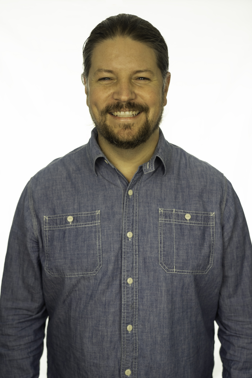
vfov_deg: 47.4
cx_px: 126
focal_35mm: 41
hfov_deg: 32.6
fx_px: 430
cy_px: 189
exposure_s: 1/60
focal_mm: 41
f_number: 4
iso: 200
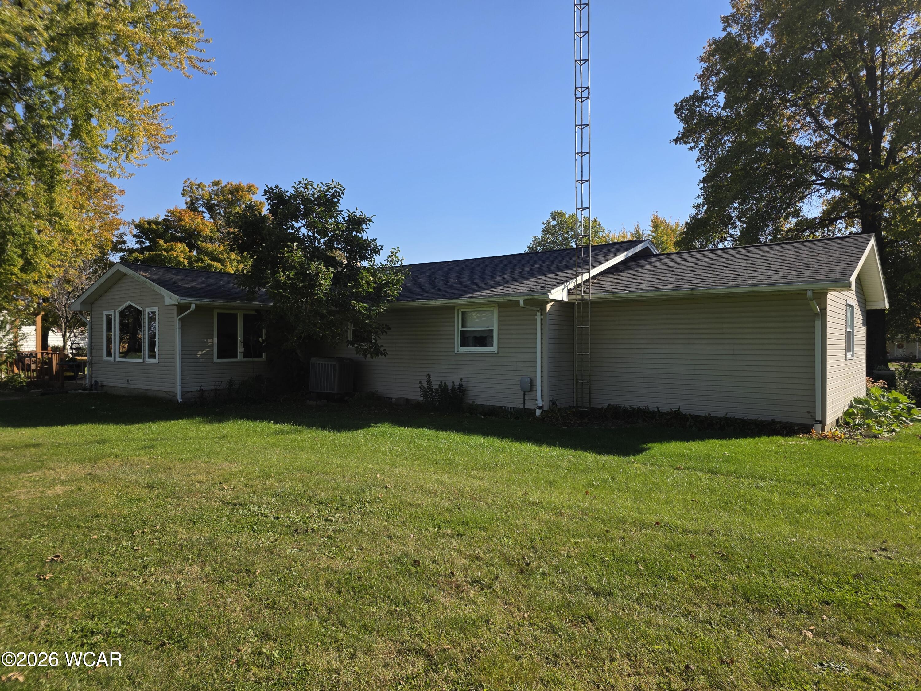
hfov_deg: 73.9
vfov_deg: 58.9
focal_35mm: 23
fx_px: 612
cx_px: 460
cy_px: 346
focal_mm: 6.3
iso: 80
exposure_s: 1/4145
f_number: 1.7
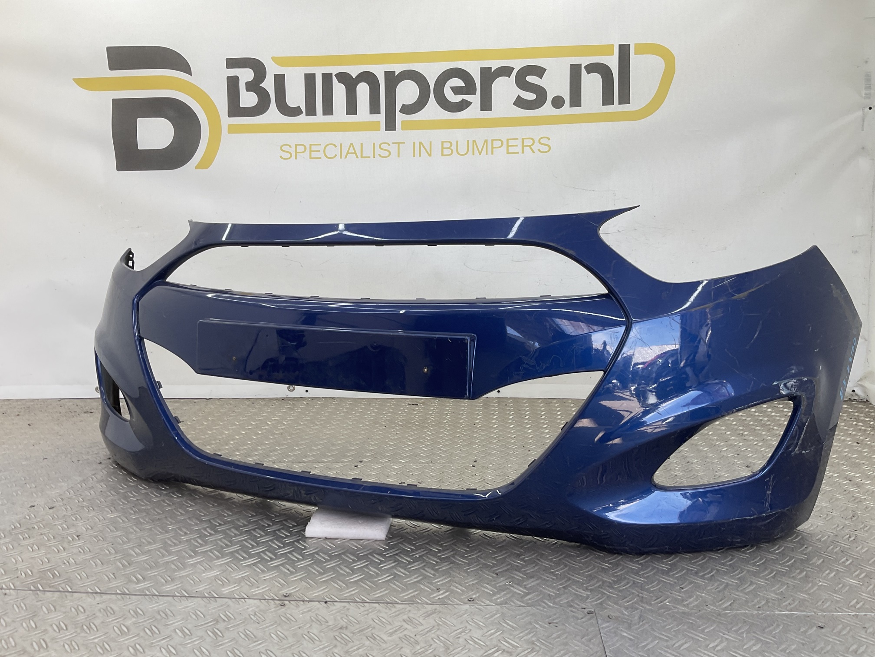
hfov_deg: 61.7
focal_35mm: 29
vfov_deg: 48.2
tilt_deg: -9.1
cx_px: 438
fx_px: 733
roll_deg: -0.7
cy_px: 328
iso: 16
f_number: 1.8
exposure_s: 1/113
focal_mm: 3
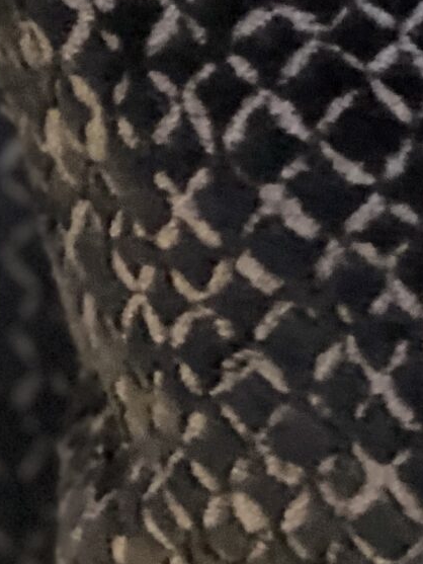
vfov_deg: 8.3
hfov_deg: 6.2
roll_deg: -0.8
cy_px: 256
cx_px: 86
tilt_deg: -22.3
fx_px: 3893
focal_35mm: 239
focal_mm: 6
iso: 640
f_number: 2
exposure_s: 1/15
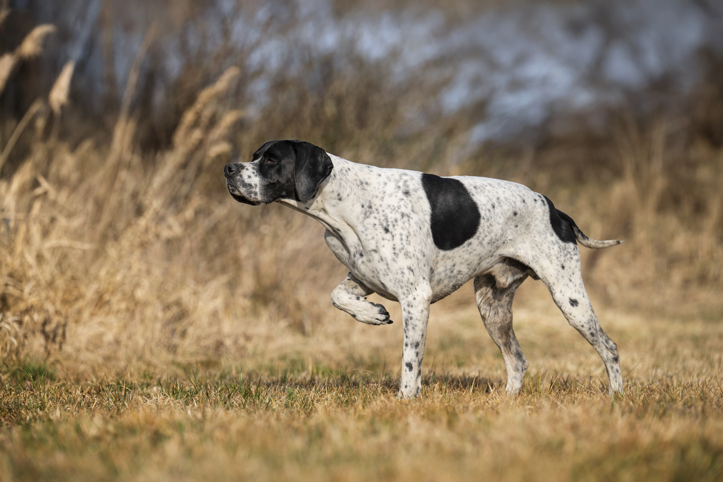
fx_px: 3514
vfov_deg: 7.8
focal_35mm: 175
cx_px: 362
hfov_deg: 11.7
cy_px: 241
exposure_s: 1/1250
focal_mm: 175
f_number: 4
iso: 110
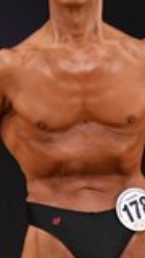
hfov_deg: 0.8
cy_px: 252
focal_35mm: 1518
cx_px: 291
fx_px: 10376
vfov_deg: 1.4
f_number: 5.6
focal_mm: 200
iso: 3600
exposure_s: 1/400
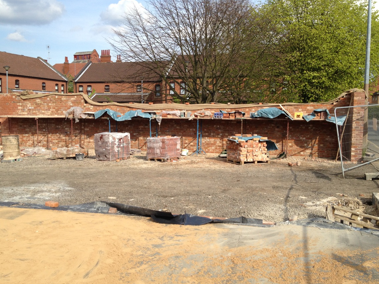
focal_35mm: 37
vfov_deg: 38.7
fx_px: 405
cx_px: 184
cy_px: 142
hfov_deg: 50.1
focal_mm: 4.28
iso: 64
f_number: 2.4
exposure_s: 1/1200
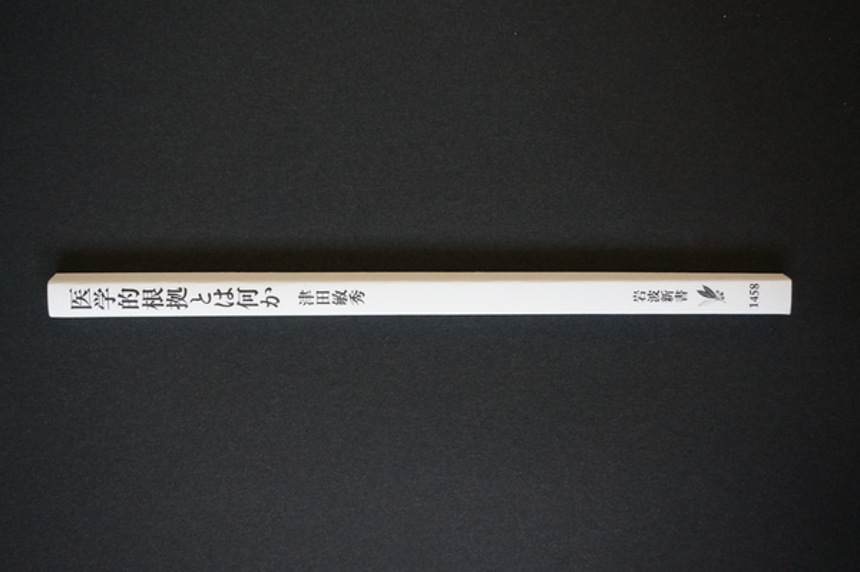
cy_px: 286
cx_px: 430
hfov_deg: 46.4
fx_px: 1002
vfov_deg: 31.8
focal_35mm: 42
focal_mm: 28
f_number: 4.5
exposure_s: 1/60
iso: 1250
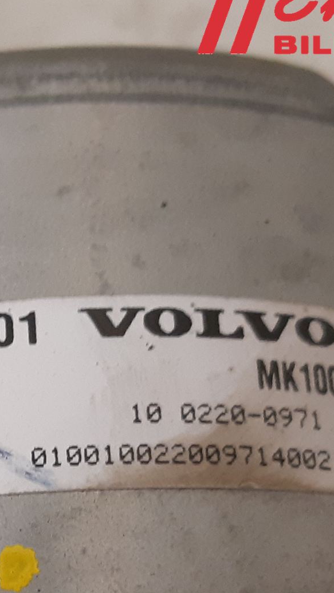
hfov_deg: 20.4
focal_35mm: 56
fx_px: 881
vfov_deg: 36.8
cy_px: 397
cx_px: -38
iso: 200
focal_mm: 3.93
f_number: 1.7
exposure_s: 1/50
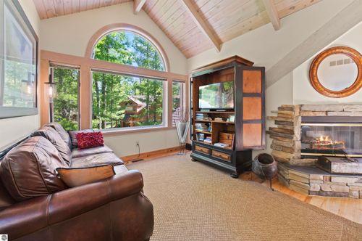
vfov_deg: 46.3
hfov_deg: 65.5
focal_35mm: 28
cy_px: 120
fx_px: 281
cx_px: 181
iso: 800
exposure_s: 1/3
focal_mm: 28
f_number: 11
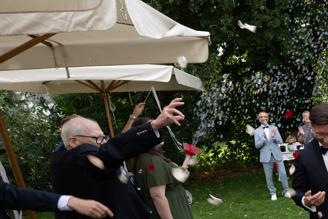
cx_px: 378
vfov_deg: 29.0
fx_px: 383
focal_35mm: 42
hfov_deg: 37.2
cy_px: 238
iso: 100
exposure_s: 1/80
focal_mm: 14
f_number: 5.6
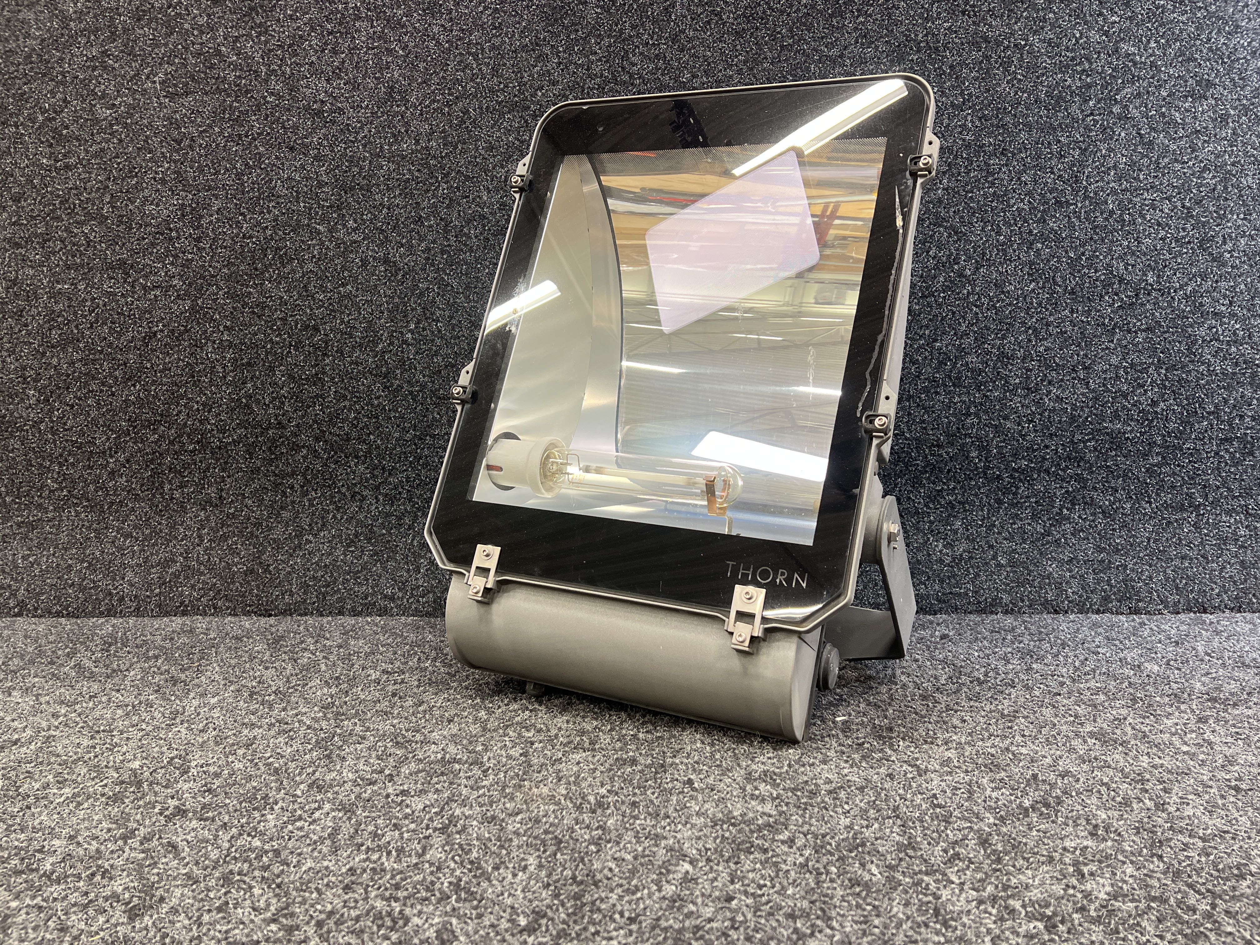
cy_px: 472
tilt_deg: -5.7
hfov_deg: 67.3
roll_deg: +1.5
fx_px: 946
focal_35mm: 26
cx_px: 630
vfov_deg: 53.1
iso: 160
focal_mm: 5.7
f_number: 1.5
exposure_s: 1/60
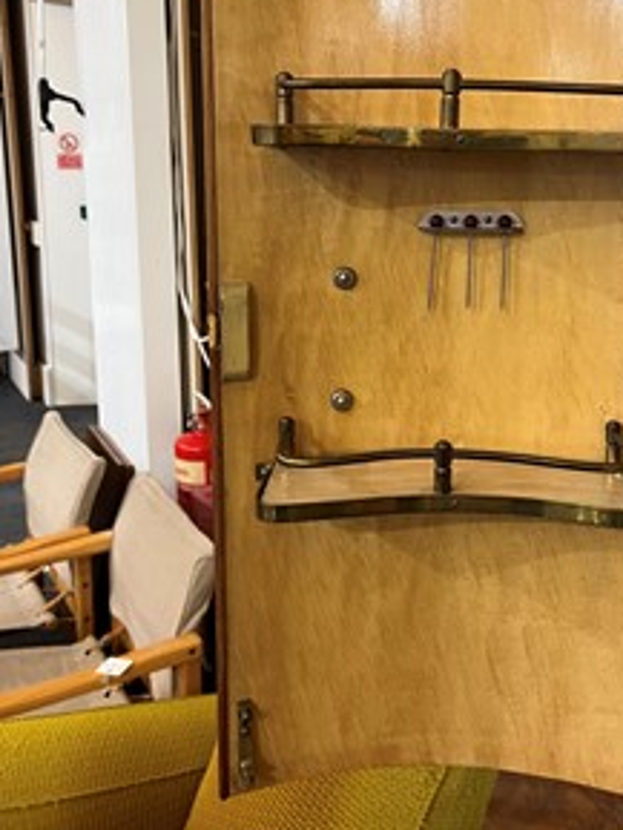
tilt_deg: -9.5
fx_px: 863
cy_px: 304
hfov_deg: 39.1
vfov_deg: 50.7
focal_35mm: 36
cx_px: 428
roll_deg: -0.2
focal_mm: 5.1
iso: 160
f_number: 1.6
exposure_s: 1/50
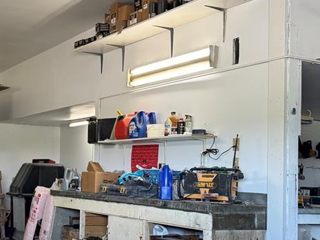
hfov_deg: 33.0
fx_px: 490
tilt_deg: +1.9
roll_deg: -1.6
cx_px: -5
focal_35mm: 53
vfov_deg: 27.4
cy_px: 157
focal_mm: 6.76
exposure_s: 1/60
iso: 200
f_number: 1.78
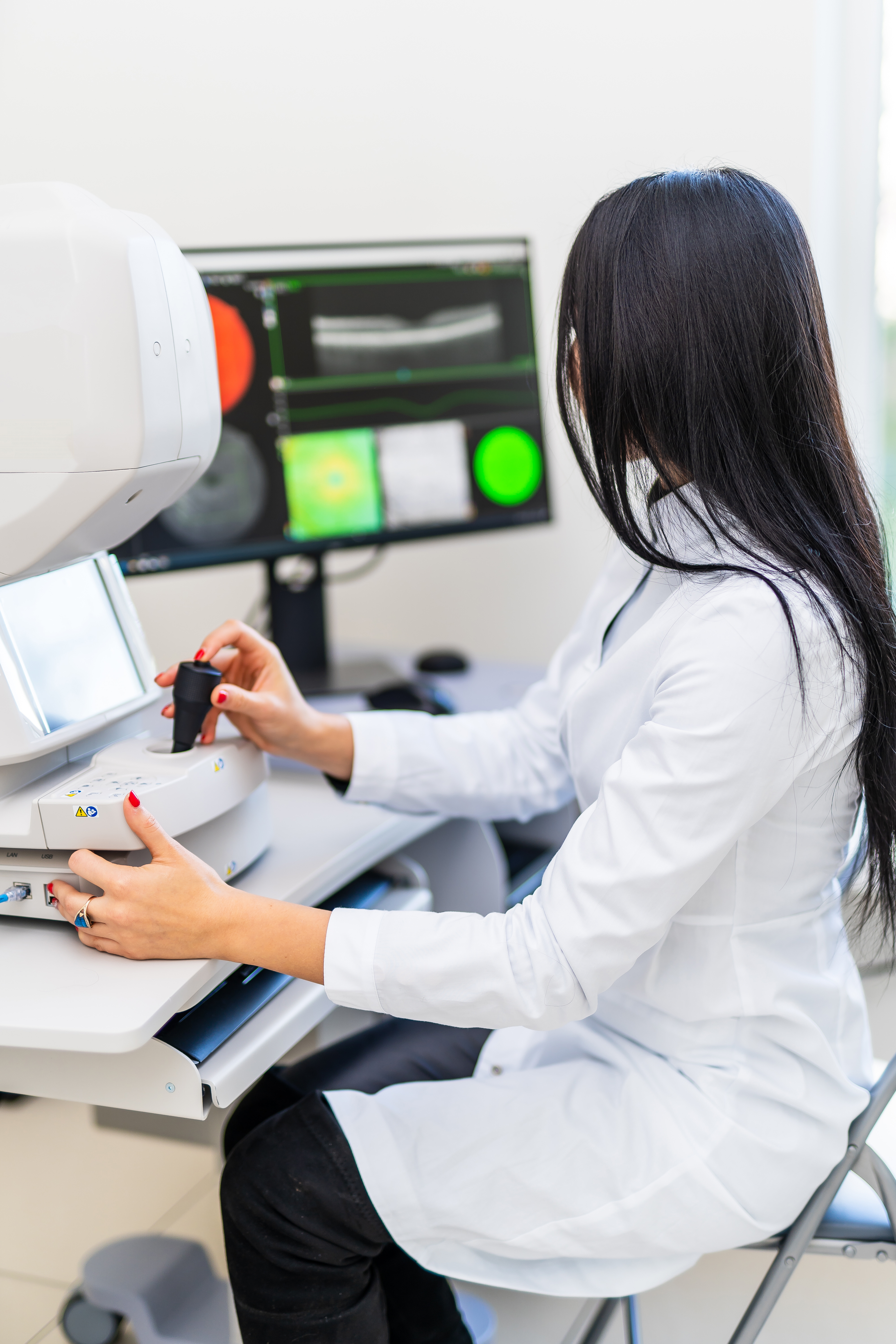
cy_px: 672
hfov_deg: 27.0
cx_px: 448
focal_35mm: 50
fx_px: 1867
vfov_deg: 39.6
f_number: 1.4
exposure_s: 1/200
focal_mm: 50
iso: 100
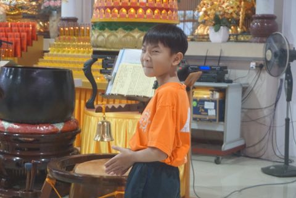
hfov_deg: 27.0
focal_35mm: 75
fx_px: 617
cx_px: 148
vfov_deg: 18.2
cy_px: 99
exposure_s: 1/160
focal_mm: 50
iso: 3200
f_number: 5.6
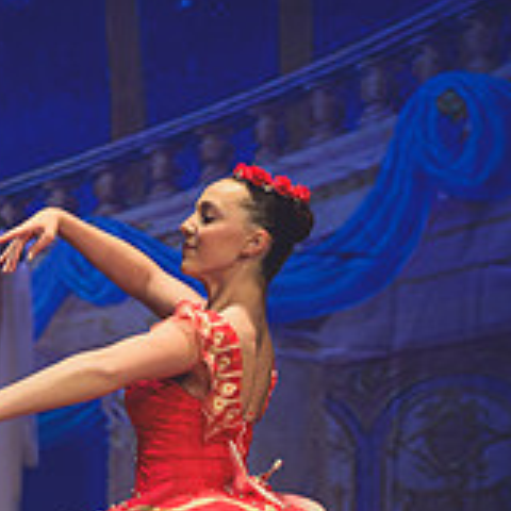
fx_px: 3808
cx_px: -16
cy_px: 583
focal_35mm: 228
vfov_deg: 7.6
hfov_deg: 7.6
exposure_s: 1/320
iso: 640
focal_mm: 70
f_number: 2.8
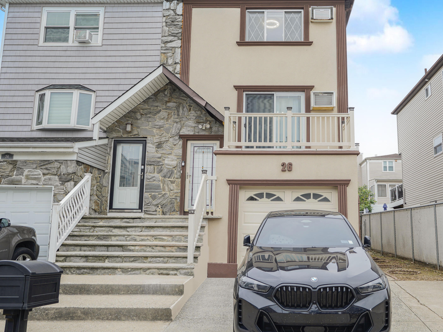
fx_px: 448
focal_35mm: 35
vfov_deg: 40.7
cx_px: 276
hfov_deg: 52.1
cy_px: 153
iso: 100
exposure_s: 1/50
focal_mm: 26
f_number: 5
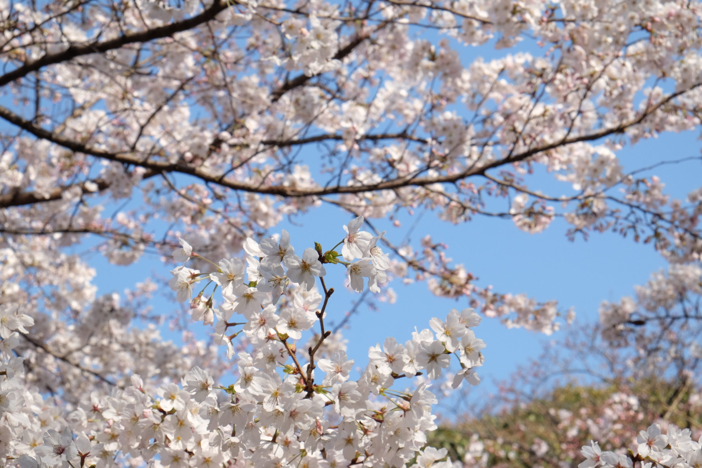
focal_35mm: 83
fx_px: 1618
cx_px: 351
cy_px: 234
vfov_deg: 16.5
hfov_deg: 24.5
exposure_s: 1/180
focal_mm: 55
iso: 400
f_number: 13
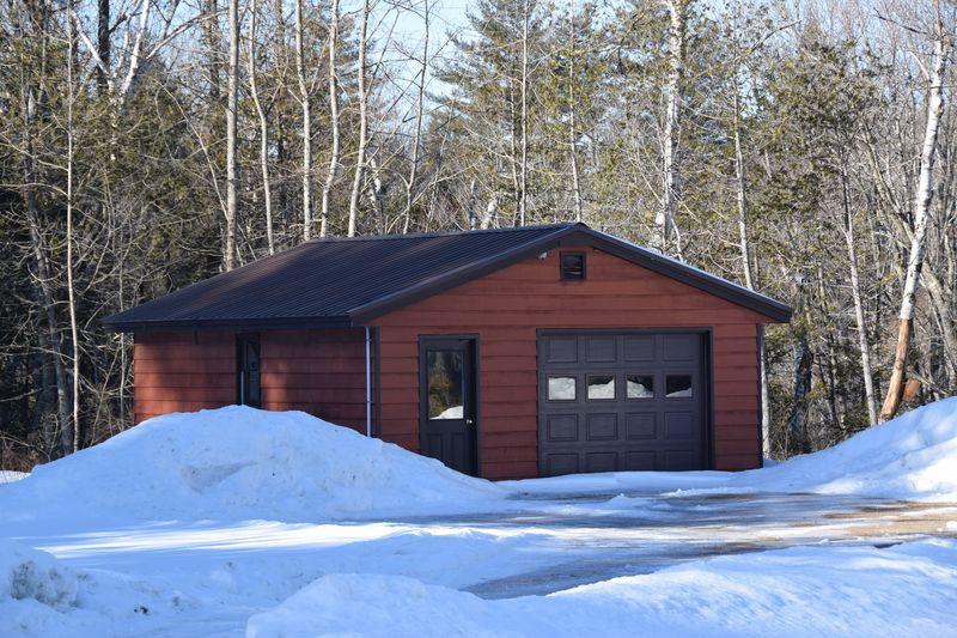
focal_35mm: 123
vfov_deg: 11.1
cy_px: 319
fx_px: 3269
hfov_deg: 16.7
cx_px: 478
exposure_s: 1/250
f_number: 8
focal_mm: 82
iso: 200
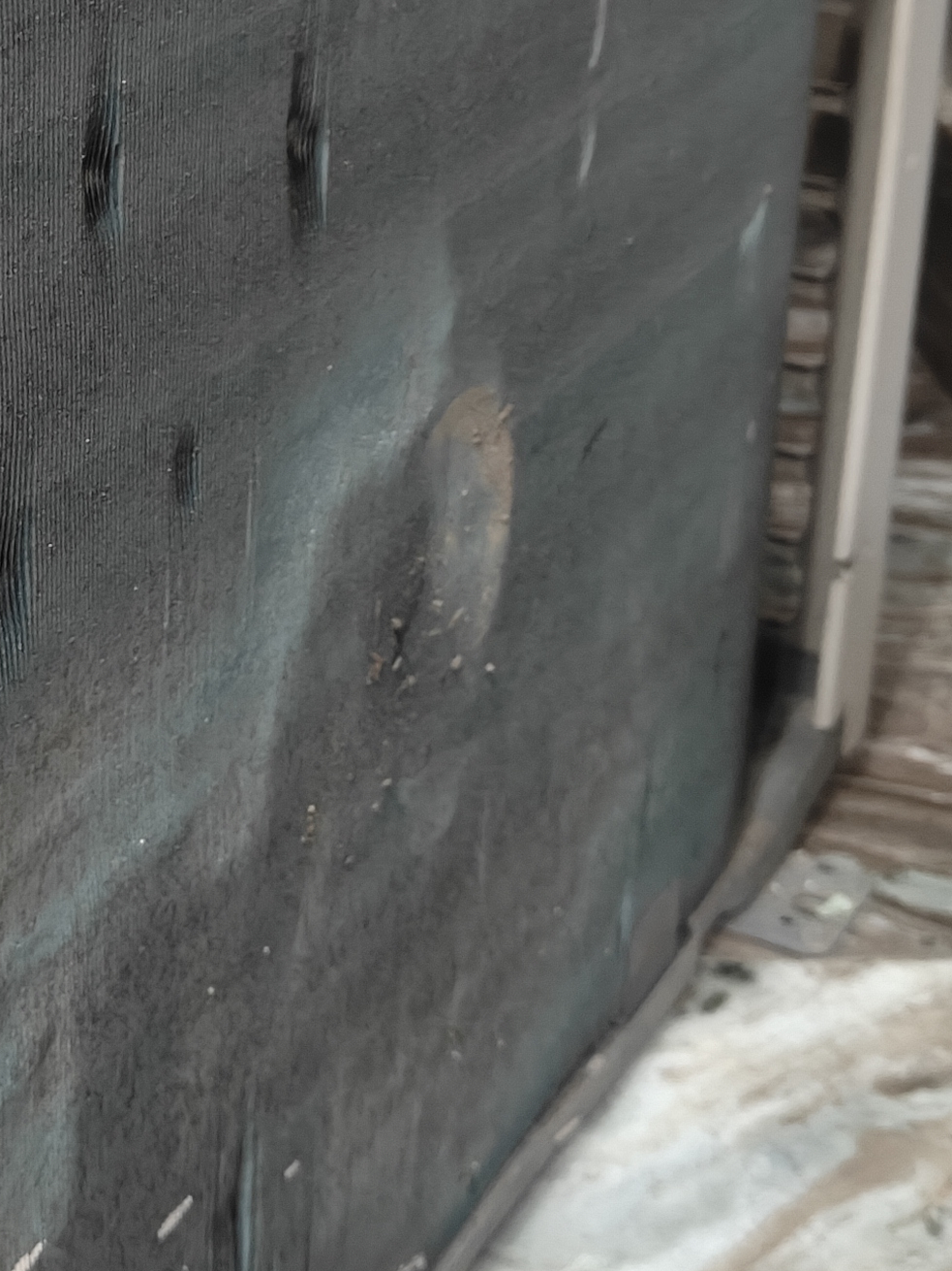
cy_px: 304
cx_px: 125
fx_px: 2751
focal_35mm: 75
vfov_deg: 25.7
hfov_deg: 19.3
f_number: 1.8
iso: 1250
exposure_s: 1/33
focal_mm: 5.59
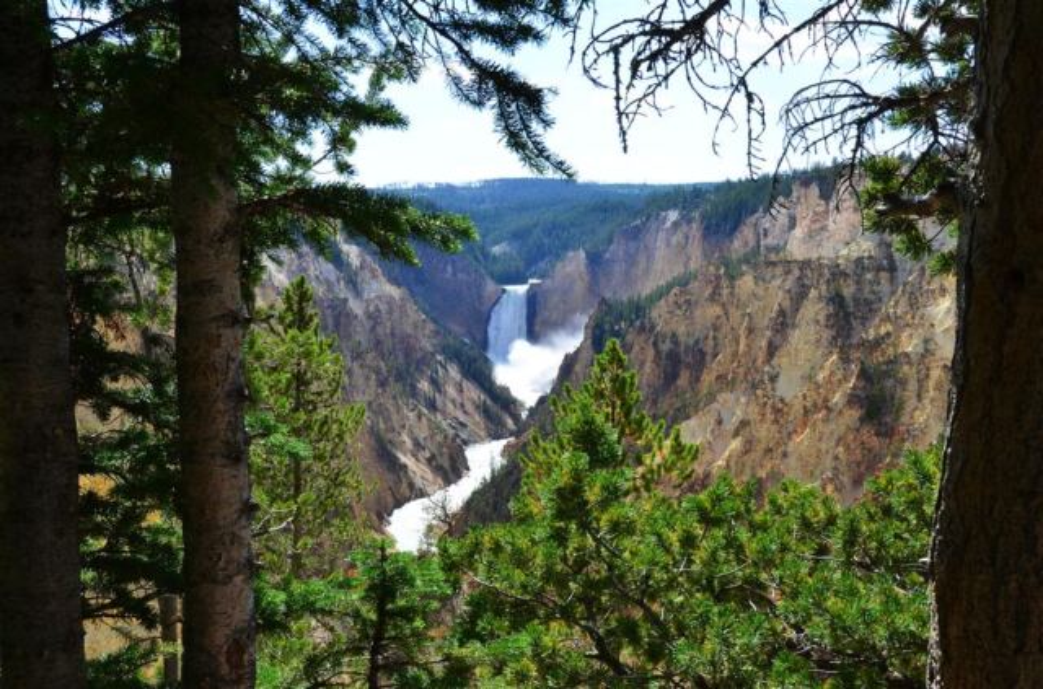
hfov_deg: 46.5
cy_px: 344
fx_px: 1214
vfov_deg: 31.7
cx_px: 522
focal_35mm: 42
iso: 200
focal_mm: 28
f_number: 16
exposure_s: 1/100
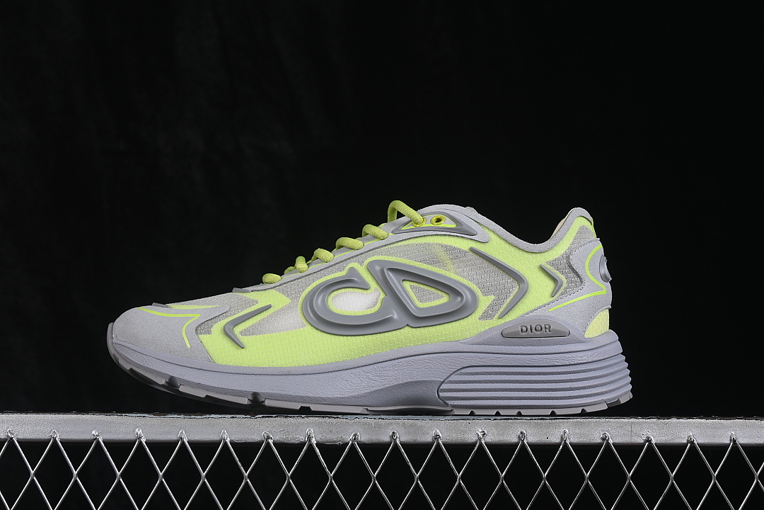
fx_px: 1592
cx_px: 382
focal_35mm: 75
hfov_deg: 27.0
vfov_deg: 18.2
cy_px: 255
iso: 160
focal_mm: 50
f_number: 8
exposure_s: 1/80
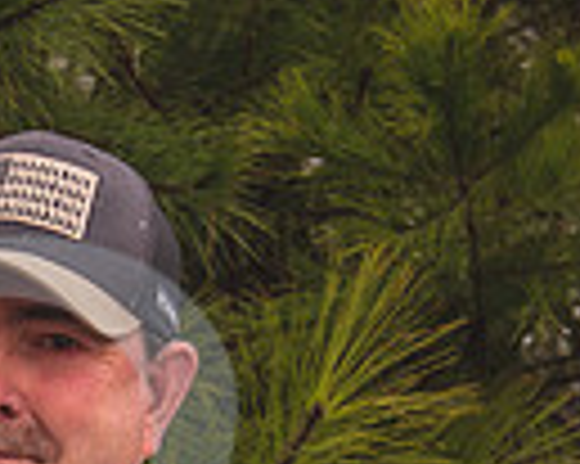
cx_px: -477
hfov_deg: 10.3
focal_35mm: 177
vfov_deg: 8.4
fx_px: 3036
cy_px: 795
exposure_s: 1/160
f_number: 5.6
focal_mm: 42
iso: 200
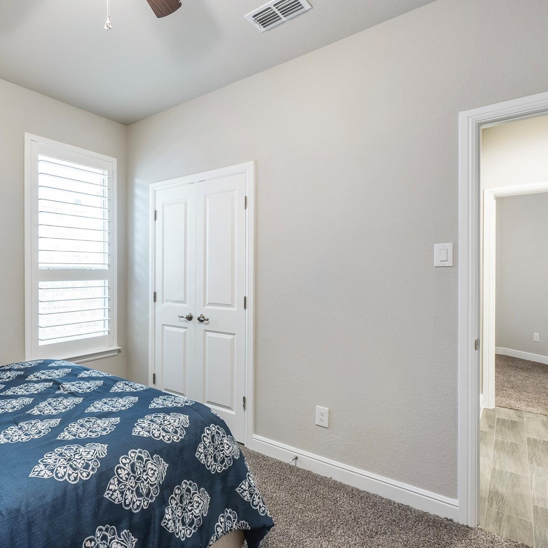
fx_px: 358
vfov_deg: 74.8
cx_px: 167
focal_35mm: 20
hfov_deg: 71.7
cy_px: 277
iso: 100
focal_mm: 10
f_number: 8
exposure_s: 1/4
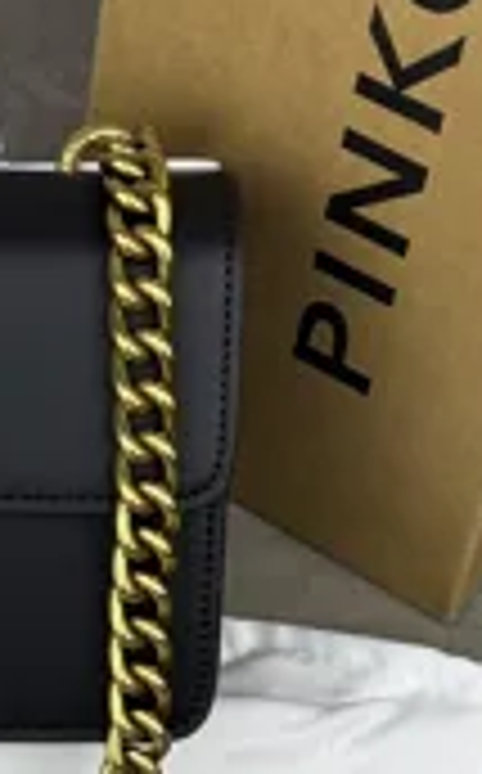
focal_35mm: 142
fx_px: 2995
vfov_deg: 14.7
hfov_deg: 9.0
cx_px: -225
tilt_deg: -52.3
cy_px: 612
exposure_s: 1/488
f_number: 1.78
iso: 64
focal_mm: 6.76
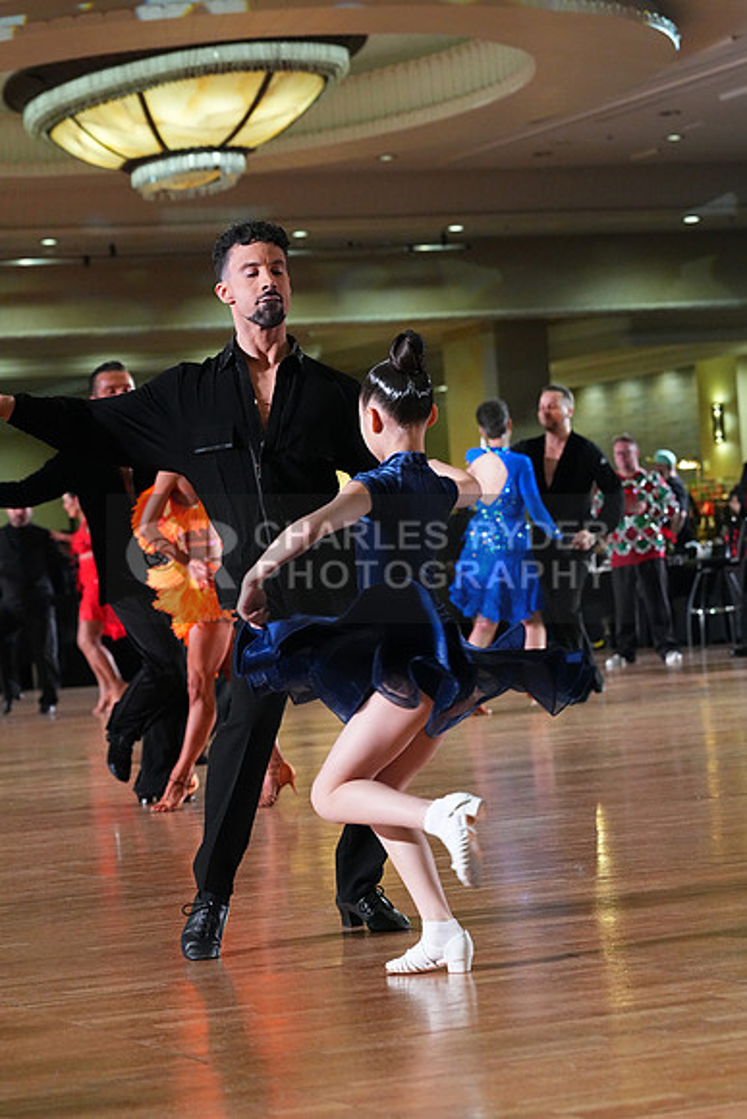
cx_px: 374
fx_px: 3173
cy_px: 560
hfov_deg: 13.4
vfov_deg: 20.0
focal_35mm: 102
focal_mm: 102
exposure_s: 1/400
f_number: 5.6
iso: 8000
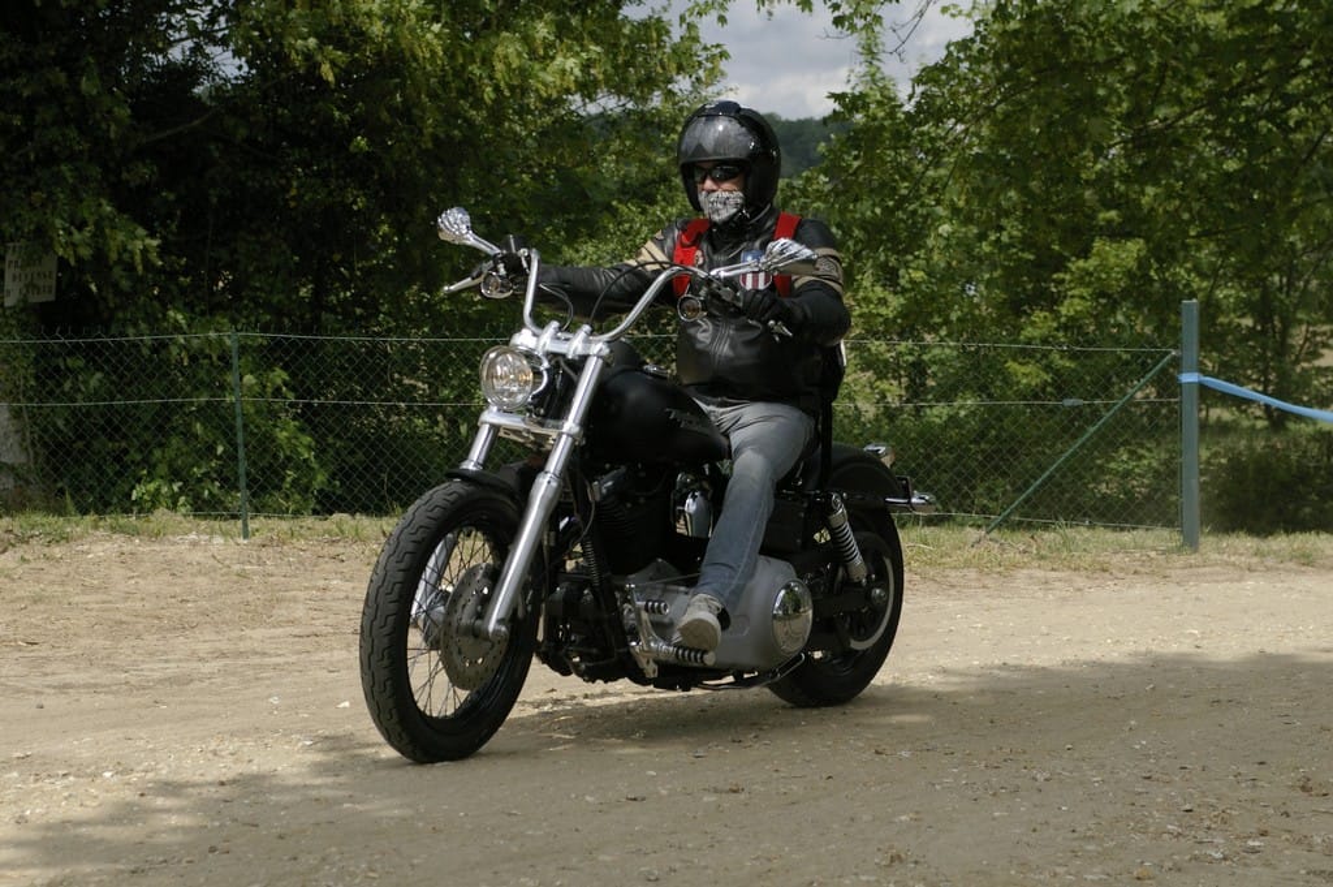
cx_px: 666
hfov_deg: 24.6
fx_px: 3052
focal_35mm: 82
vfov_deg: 16.5
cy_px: 444
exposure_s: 1/3200
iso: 800
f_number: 5
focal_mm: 55
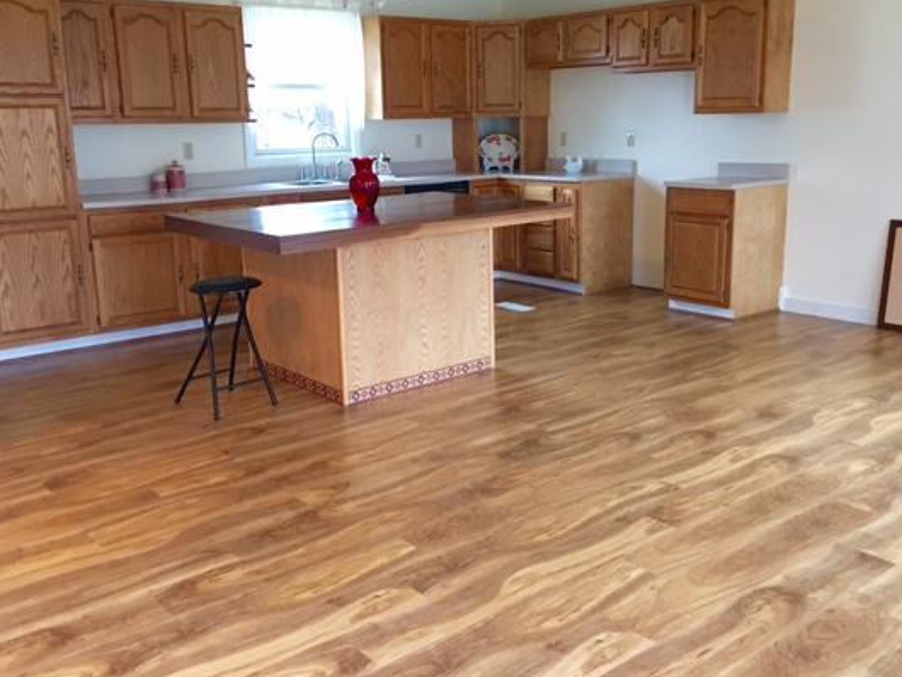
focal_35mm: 35
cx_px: 460
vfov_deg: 40.7
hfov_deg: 52.6
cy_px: 325
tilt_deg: -12.4
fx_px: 912
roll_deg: +0.4
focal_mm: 4.15
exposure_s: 1/10
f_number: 2.2
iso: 80
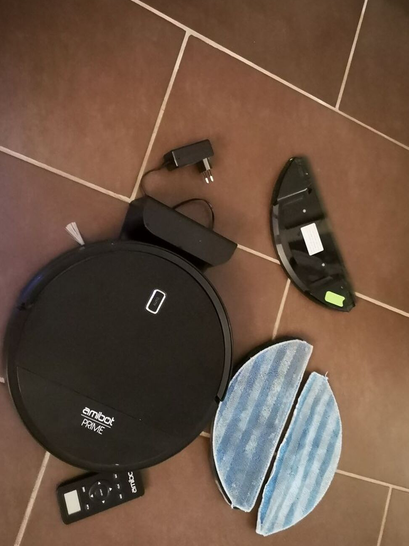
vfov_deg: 52.6
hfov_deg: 40.7
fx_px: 551
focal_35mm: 35
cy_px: 269
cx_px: 210
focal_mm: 5.58
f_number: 1.8
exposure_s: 1/16.7
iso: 6400
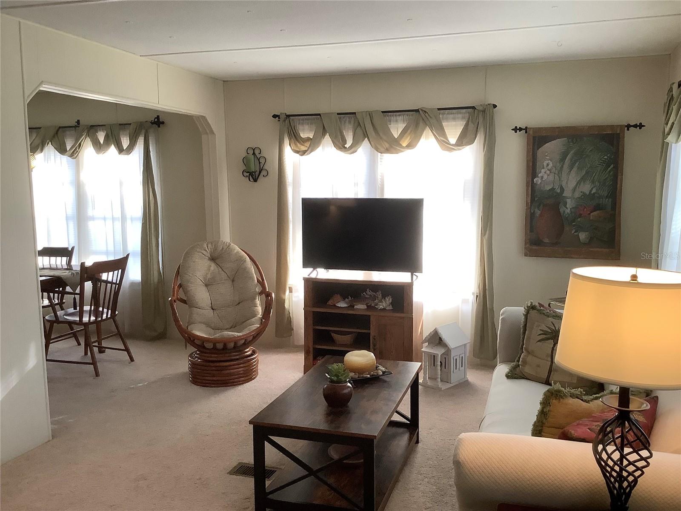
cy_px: 256
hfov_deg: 58.4
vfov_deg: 45.4
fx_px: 610
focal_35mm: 31
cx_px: 340
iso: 100
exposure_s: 1/60
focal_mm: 3.3
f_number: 2.4
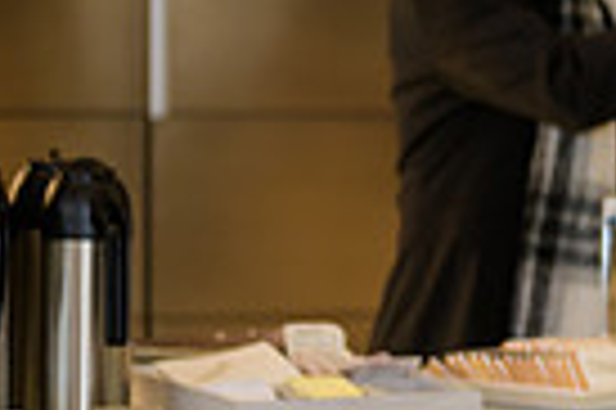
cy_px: 164
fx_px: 3982
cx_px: 1281
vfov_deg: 5.9
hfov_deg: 8.4
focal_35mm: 233
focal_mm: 55
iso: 400
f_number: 3.2
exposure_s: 1/125
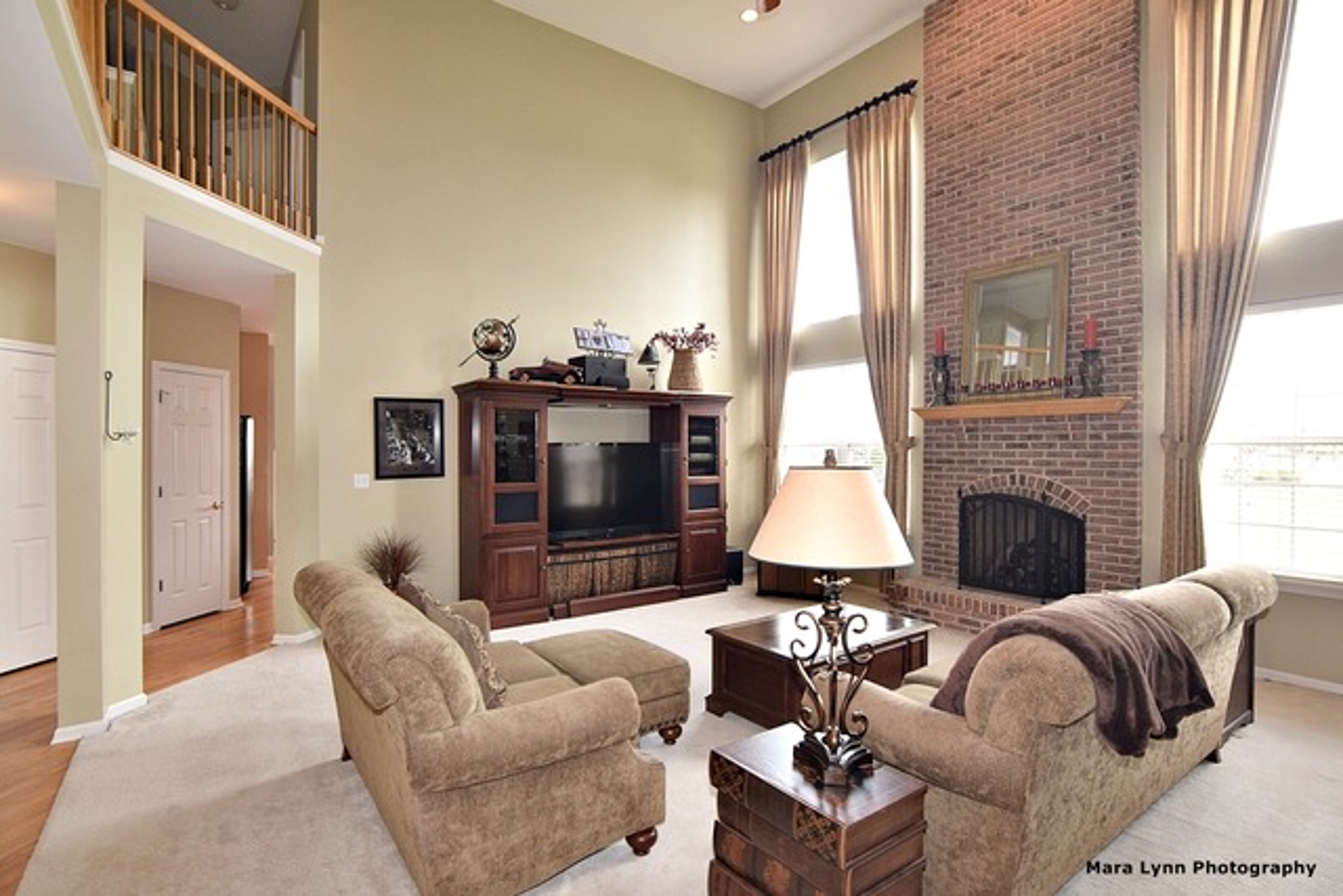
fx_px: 616
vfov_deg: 72.1
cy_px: 448
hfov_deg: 95.0
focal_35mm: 16
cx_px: 672
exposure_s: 1/125
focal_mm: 11
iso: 800
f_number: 5.6
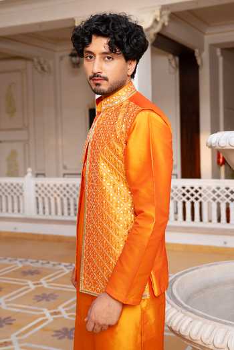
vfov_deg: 48.5
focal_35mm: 40
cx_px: 117
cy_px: 175
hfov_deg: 33.4
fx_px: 390
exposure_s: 1/160
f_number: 5
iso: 100
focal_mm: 40
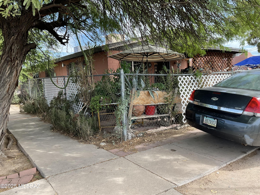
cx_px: 130
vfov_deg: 48.2
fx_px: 218
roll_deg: +1.4
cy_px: 98
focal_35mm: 29
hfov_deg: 61.7
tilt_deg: -5.5
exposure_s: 1/406
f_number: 1.8
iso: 16
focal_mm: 3
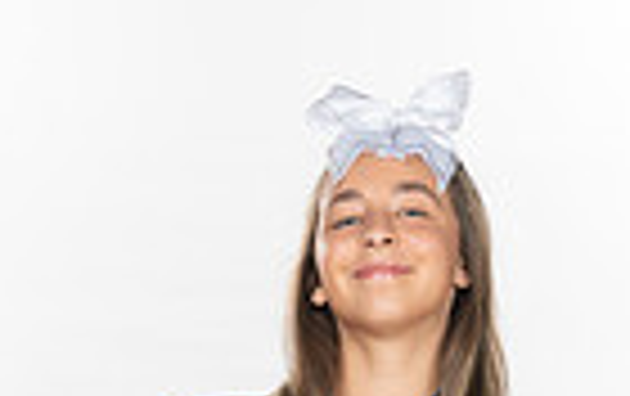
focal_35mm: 183
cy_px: 968
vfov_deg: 6.8
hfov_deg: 11.4
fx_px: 3147
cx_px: 292
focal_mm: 56
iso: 800
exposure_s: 1/320
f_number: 7.1
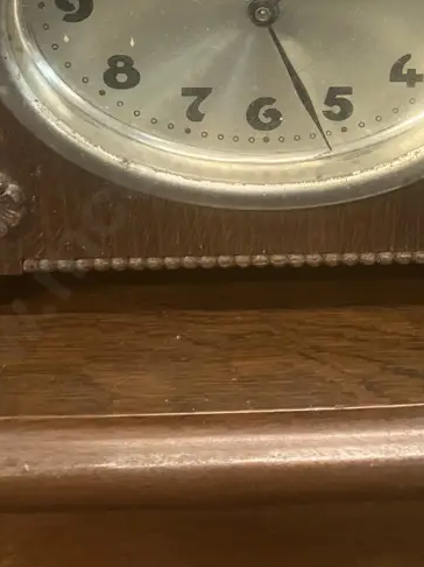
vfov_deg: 30.3
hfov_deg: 24.7
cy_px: -10
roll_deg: +1.3
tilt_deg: -21.8
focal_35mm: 59
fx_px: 964
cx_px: 271
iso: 250
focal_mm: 3.99
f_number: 1.8
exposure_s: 1/33
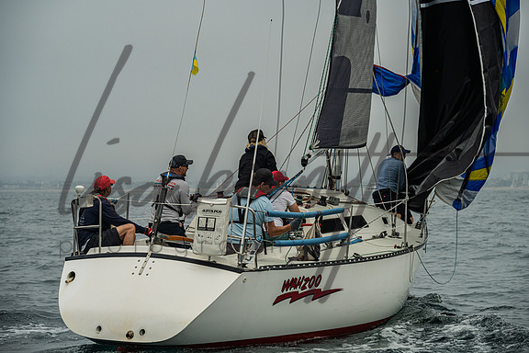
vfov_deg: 12.2
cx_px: 264
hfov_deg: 18.3
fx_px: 1646
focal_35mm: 112
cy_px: 176
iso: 400
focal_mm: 110
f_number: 6.3
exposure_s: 1/3200
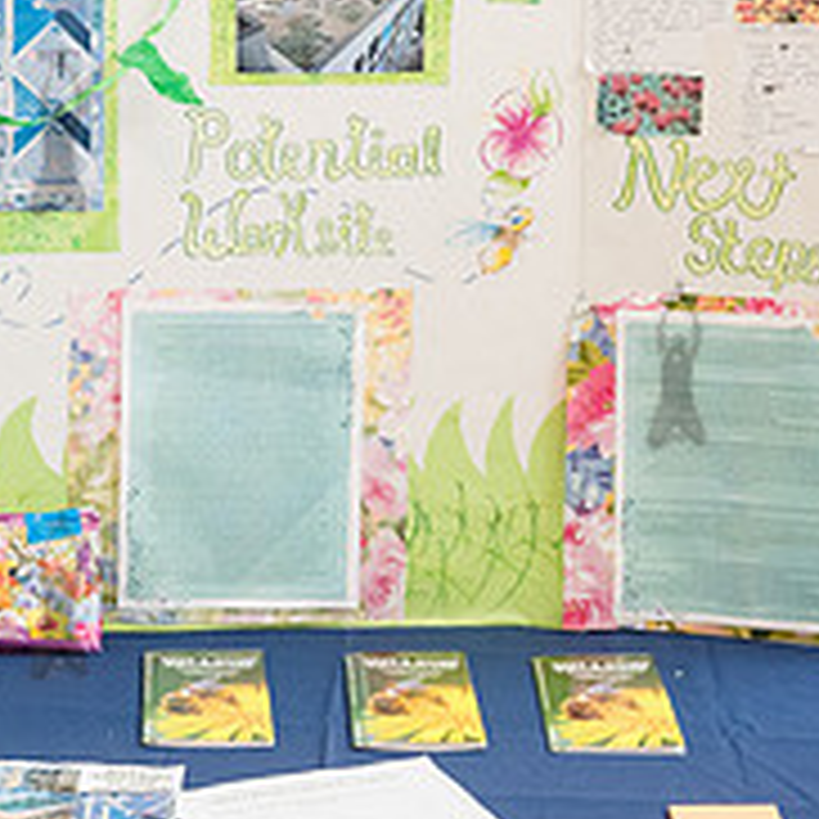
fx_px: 2489
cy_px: 131
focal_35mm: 93
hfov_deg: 18.5
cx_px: 144
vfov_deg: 18.5
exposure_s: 1/400
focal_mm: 31
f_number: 4
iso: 4000
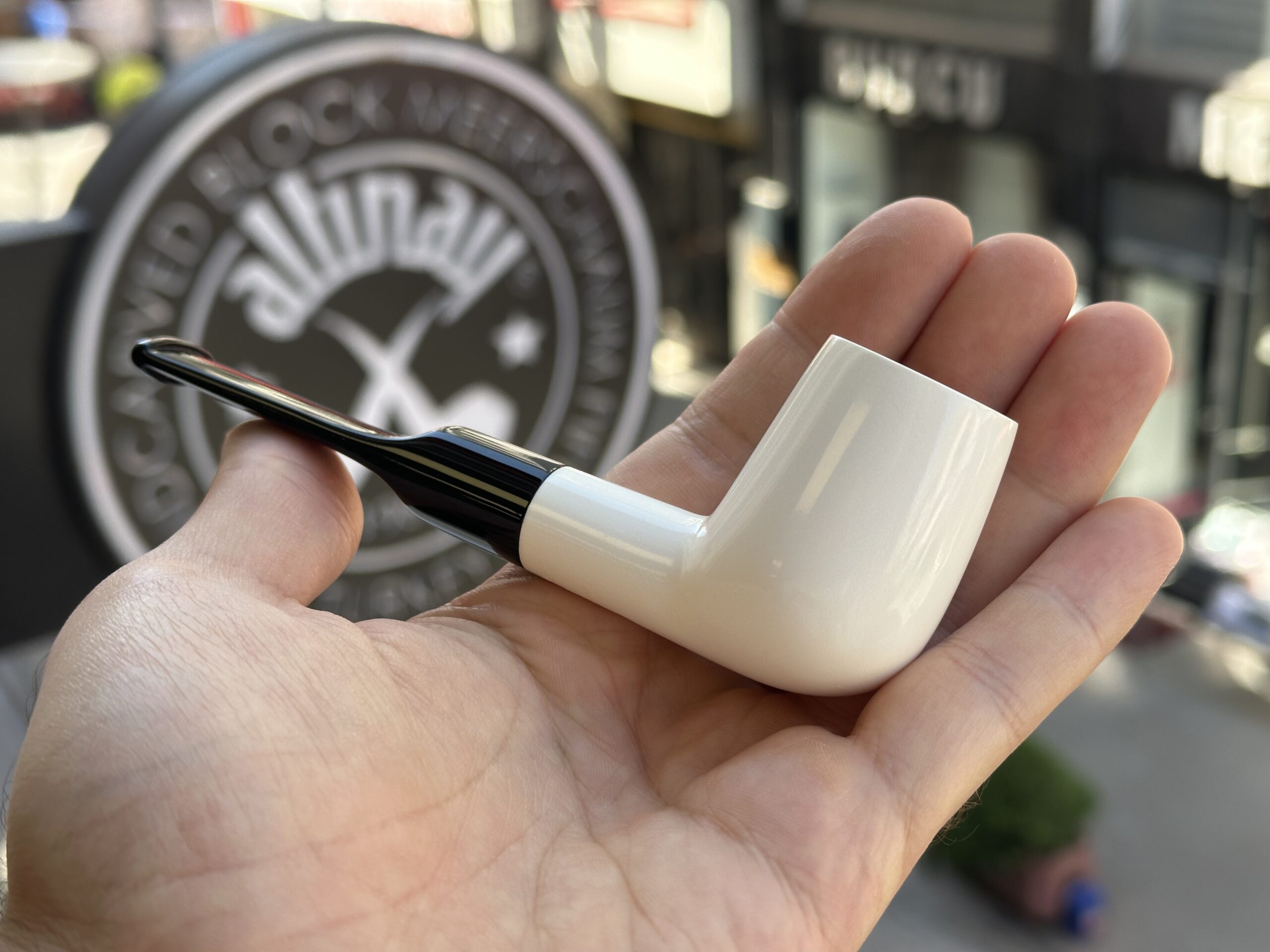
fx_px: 1761
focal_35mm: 48
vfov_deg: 30.3
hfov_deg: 39.7
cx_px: 635
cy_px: 476
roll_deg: +3.4
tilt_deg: -21.2
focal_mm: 6.86
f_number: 1.78
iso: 64
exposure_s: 1/564
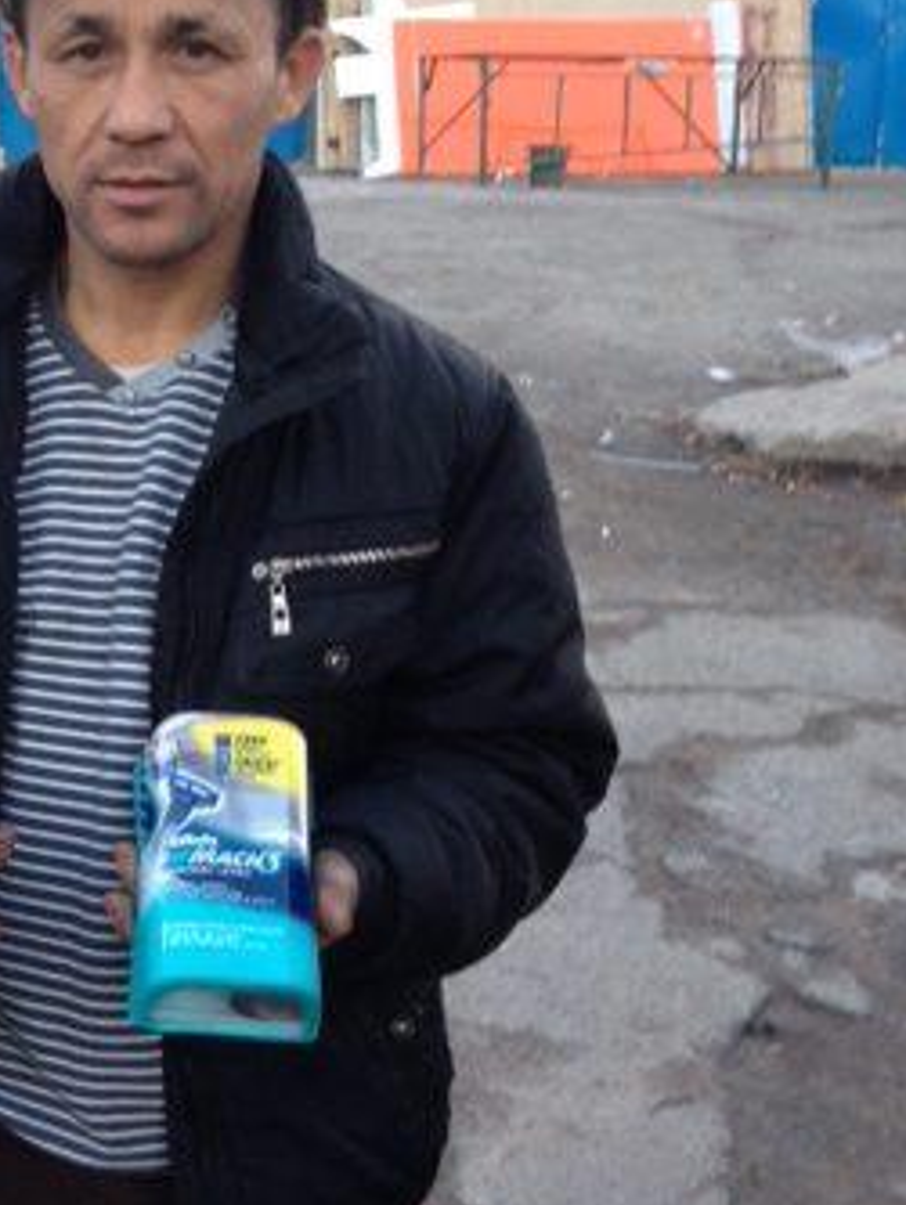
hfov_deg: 21.3
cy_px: 610
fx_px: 2335
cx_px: 47
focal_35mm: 67
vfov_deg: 28.9
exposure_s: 1/30
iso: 50
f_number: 2.4
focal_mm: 4.28
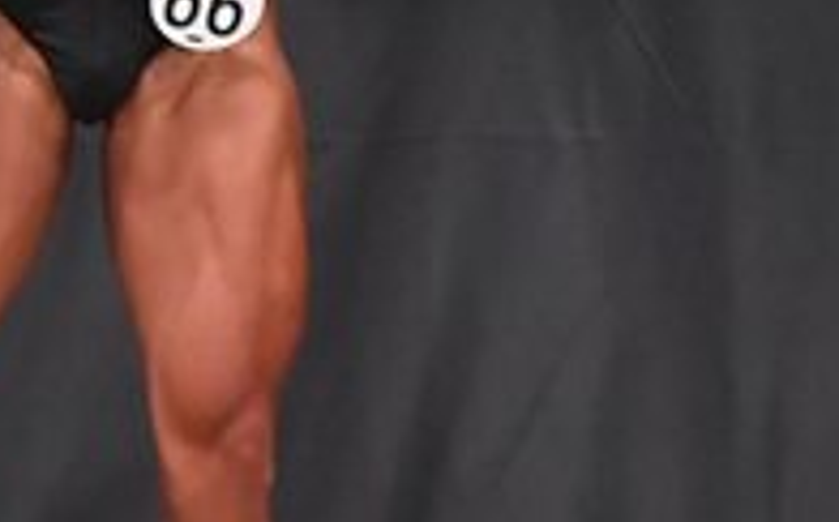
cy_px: 60
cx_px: 1475
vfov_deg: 1.5
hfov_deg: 2.4
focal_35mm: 875
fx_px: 19984
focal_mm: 145
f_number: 5.6
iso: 6400
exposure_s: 1/400
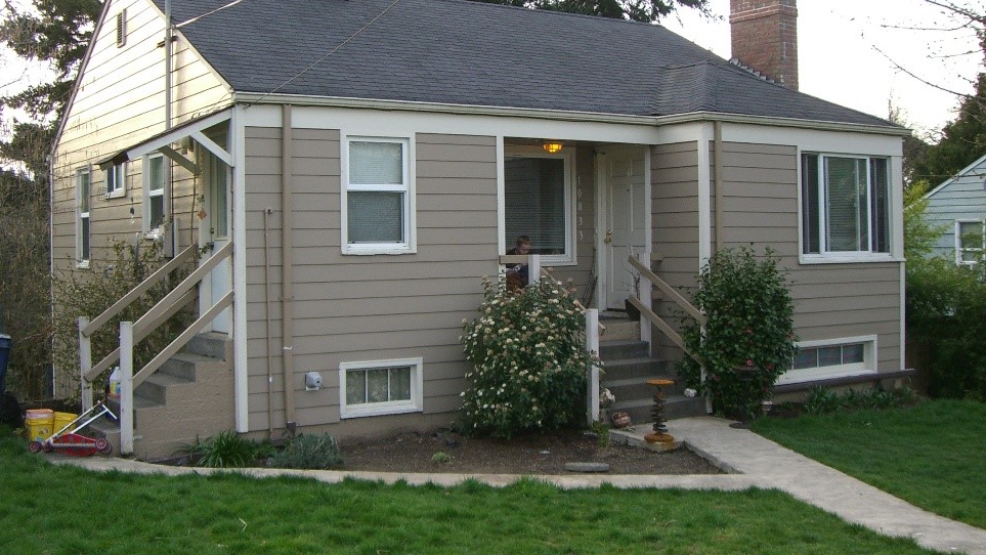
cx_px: 495
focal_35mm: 44
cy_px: 228
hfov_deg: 46.4
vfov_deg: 27.1
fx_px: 1151
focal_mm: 6.2
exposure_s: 1/200
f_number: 2.7
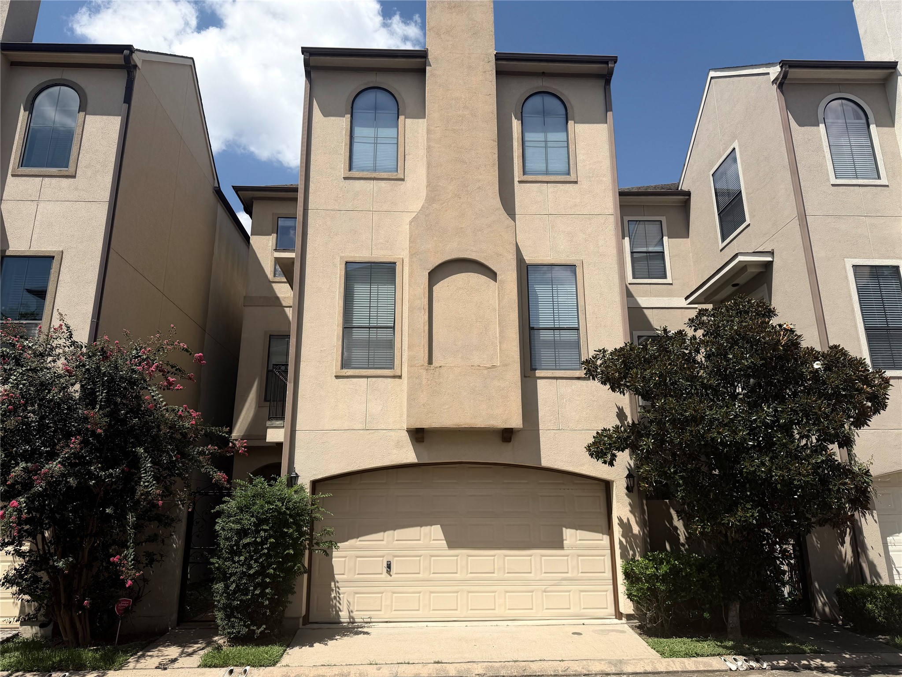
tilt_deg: +15.8
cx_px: 451
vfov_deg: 56.8
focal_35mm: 24
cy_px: 338
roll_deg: +0.8
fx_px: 625
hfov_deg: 71.6
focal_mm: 6.76
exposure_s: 1/5714
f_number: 1.78
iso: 80
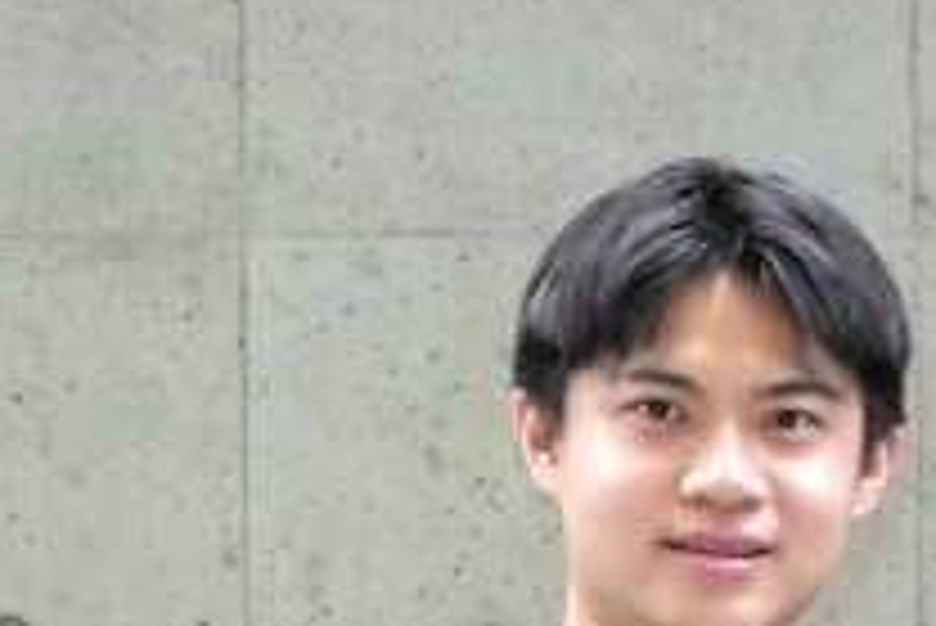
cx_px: 3190
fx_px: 9600
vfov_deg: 3.7
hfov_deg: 5.2
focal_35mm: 369
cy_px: 1691
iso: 1600
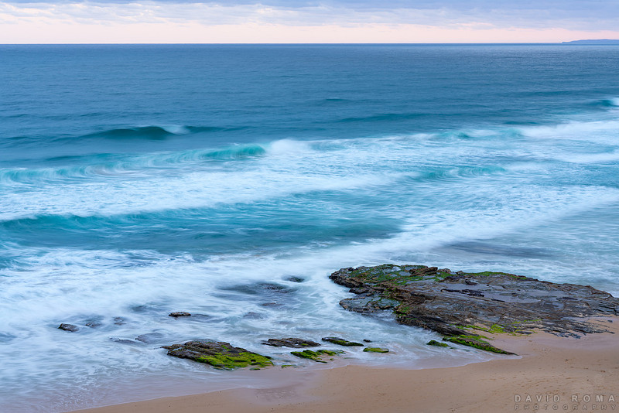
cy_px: 210
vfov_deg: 19.4
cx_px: 303
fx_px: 1212
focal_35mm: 70
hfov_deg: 28.7
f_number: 18
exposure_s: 1.6
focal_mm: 68
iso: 50
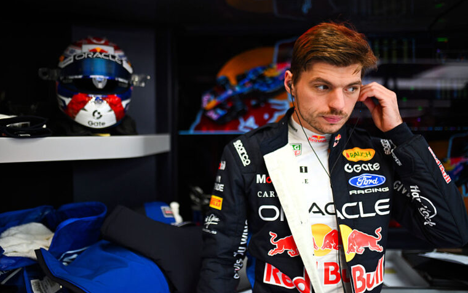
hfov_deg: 54.0
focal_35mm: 36
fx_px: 459
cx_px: 233
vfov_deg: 35.3
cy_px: 137
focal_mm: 35
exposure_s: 1/1000
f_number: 1.4
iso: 800
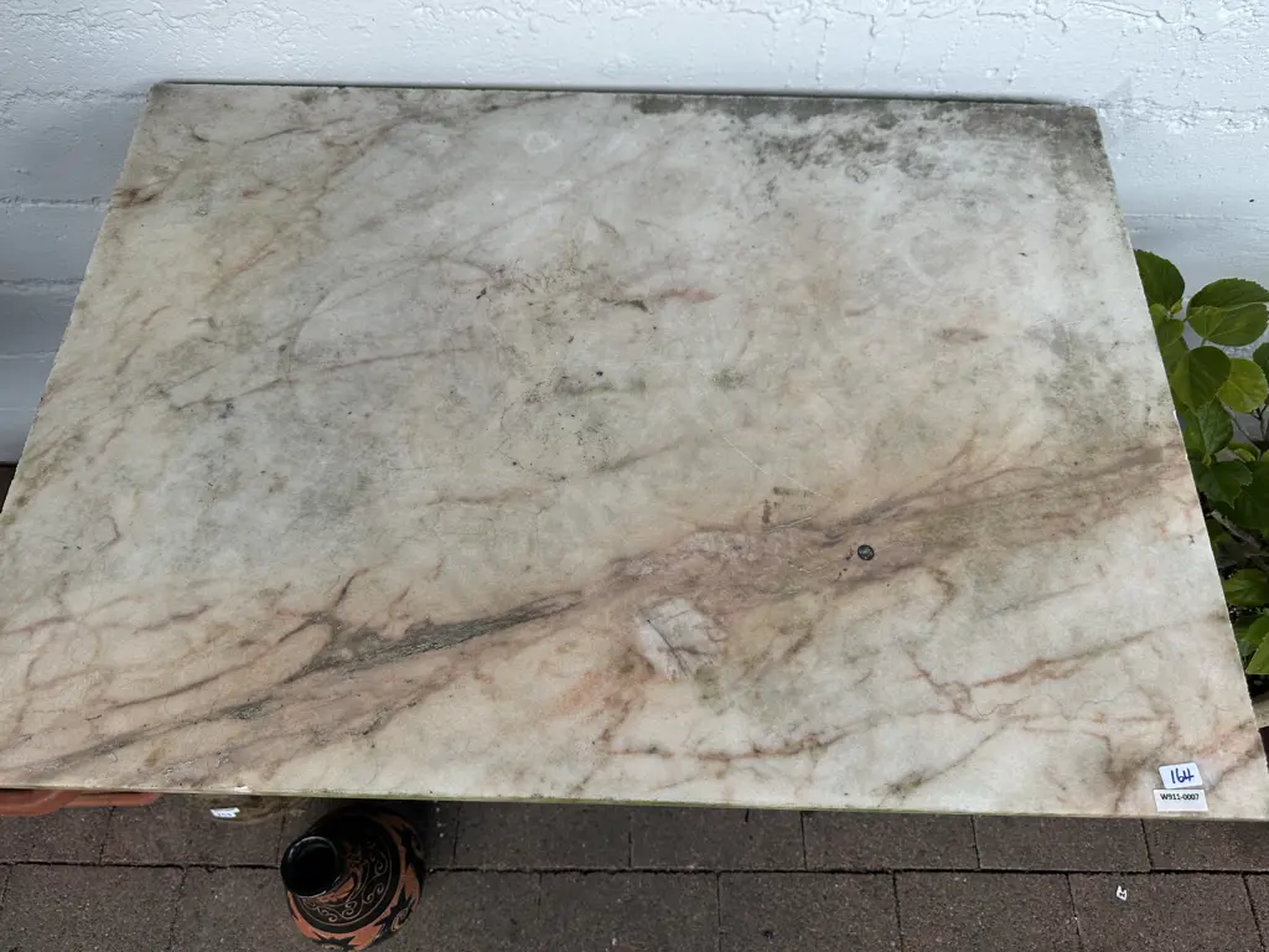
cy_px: 476
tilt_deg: -61.9
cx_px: 634
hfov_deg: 71.6
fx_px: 880
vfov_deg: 56.8
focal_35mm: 24
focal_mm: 6.86
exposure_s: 1/121
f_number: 1.78
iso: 64
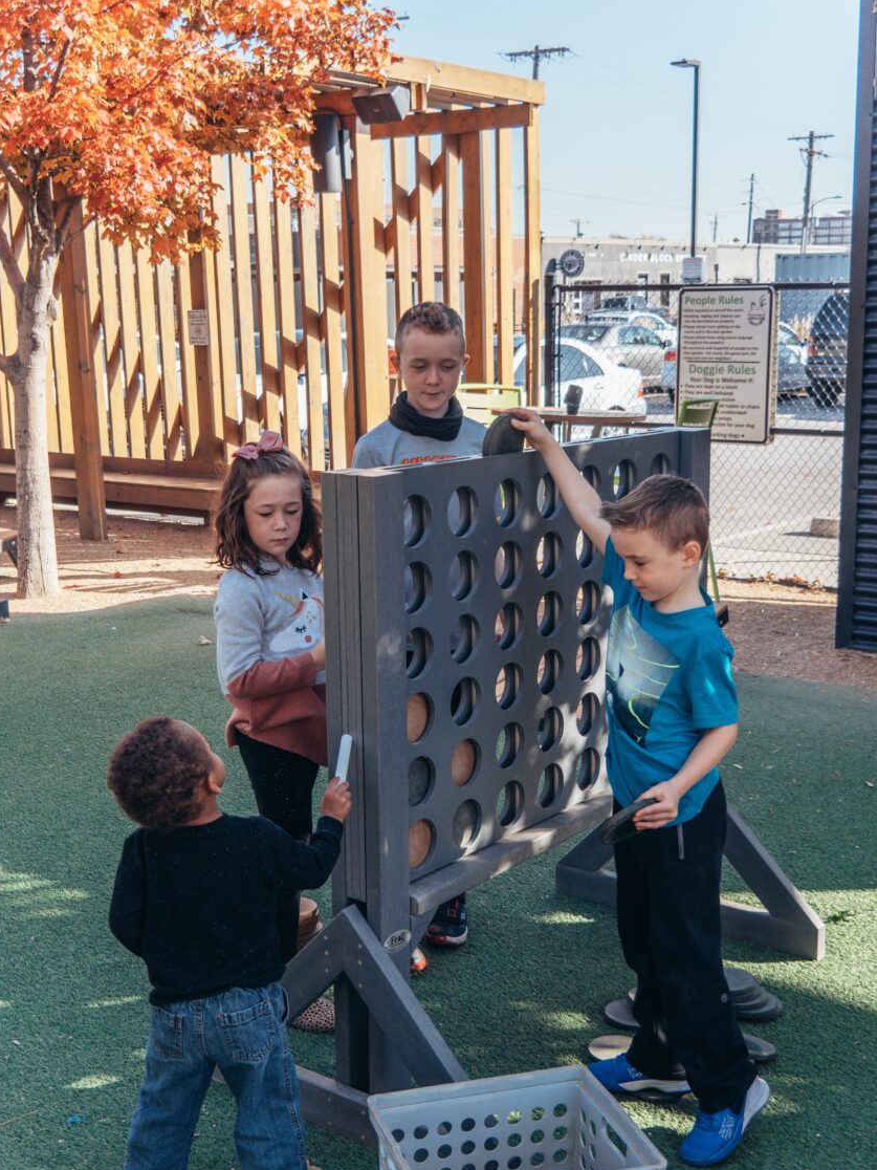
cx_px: 411
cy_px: 610
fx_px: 1453
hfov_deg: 33.6
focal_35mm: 43
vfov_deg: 43.8
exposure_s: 1/400
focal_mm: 20
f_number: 4.3
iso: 200
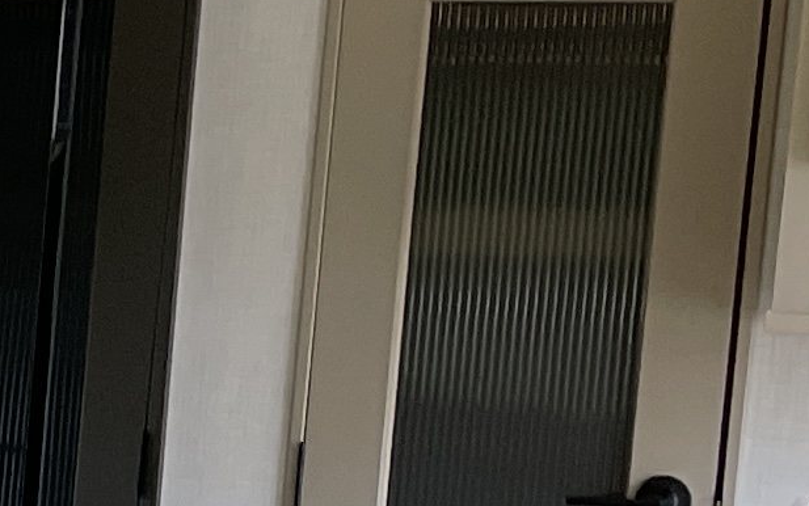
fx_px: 3970
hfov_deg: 10.3
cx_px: -1052
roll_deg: -1.8
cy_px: 728
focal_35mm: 180
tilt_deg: -6.6
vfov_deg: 7.2
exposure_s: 1/121
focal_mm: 4.2
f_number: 1.6
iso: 125
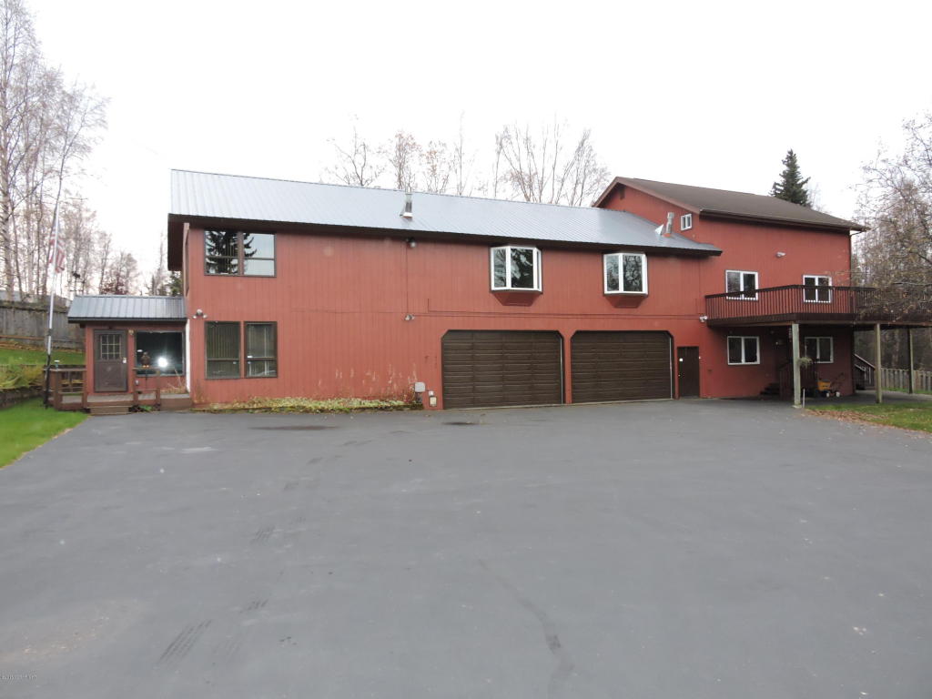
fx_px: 646
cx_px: 466
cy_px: 350
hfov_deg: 71.6
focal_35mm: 24
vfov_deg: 56.8
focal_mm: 4.3
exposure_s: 1/640
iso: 500
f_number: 3.3
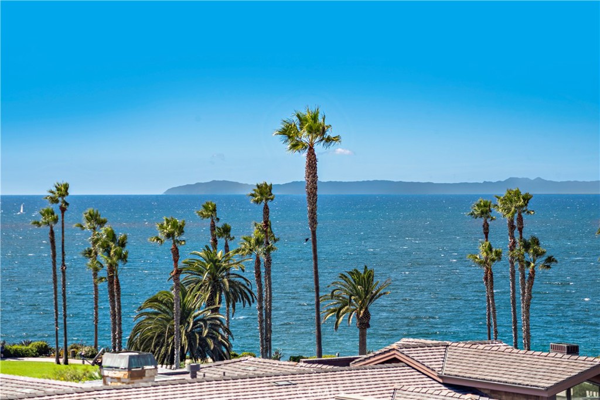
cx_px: 300
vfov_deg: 11.8
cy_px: 200
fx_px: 1933
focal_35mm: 116
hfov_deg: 17.6
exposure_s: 1/640
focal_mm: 116
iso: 160
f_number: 9
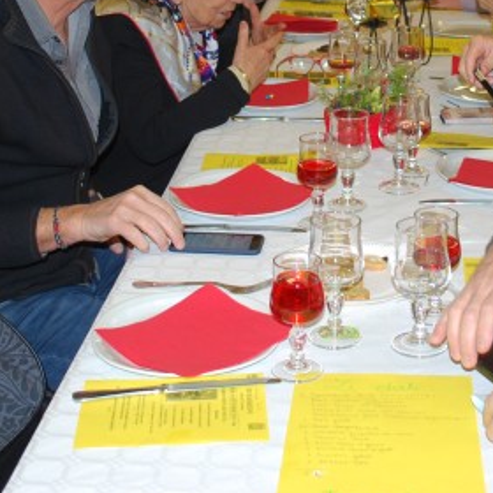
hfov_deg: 23.5
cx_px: 336
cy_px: 26
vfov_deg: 22.9
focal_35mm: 73
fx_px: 1176
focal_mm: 20
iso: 200
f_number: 3.8
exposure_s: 1/60
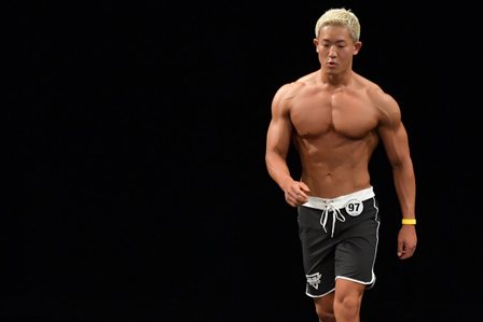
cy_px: 242
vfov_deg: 3.1
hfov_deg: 4.7
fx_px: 5918
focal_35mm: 441
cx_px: 305
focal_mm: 170
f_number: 5.6
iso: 3200
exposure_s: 1/400
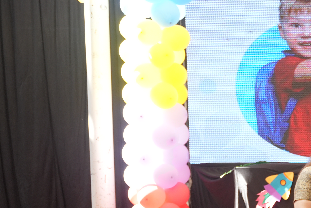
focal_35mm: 103
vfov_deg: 13.1
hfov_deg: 17.9
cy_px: 221
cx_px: 458
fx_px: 889
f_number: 2.8
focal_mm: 34.3
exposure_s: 1/160
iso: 500
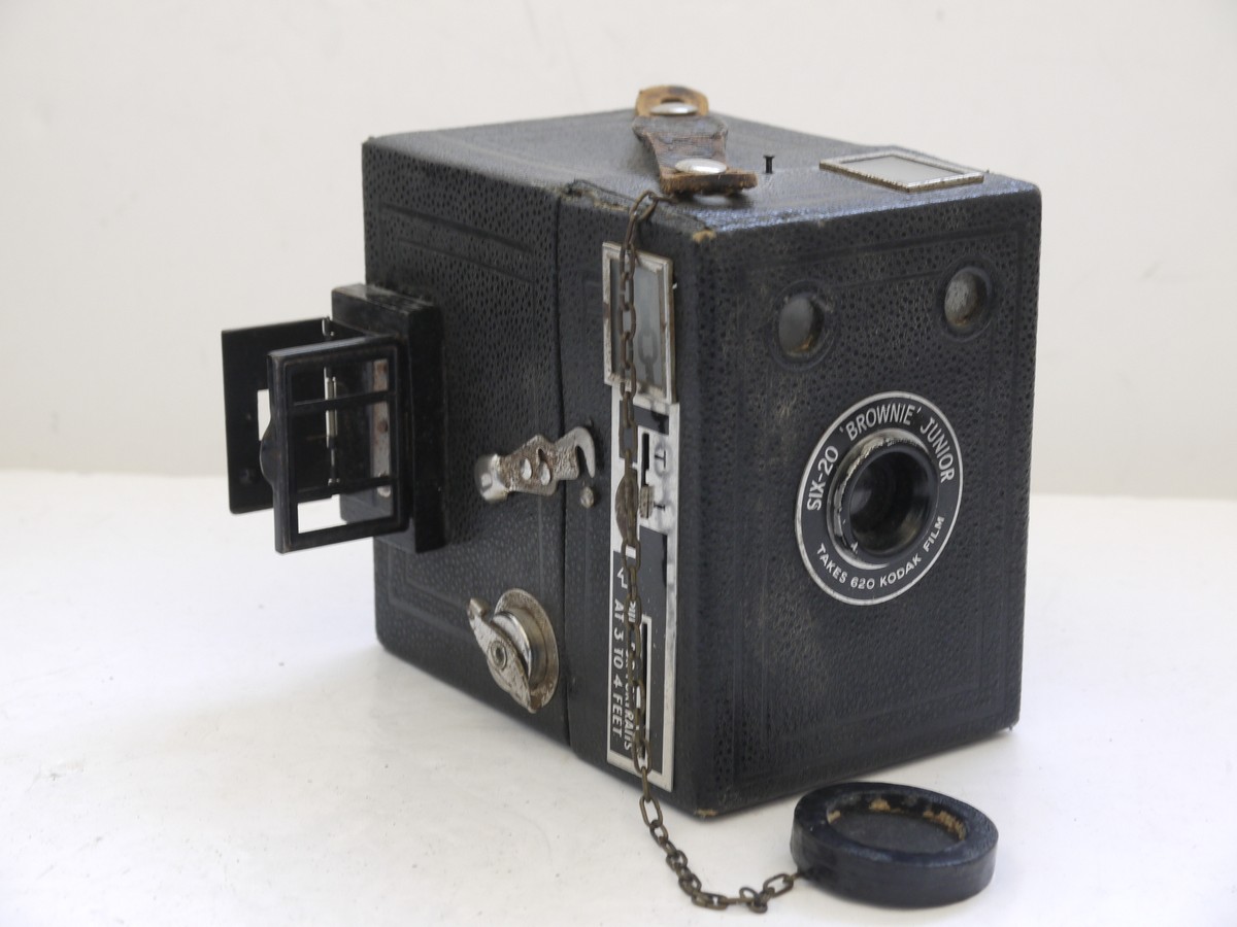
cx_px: 618
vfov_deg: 17.6
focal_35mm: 84
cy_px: 464
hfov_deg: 23.3
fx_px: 3002
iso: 400
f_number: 10
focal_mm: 42
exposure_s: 1/6
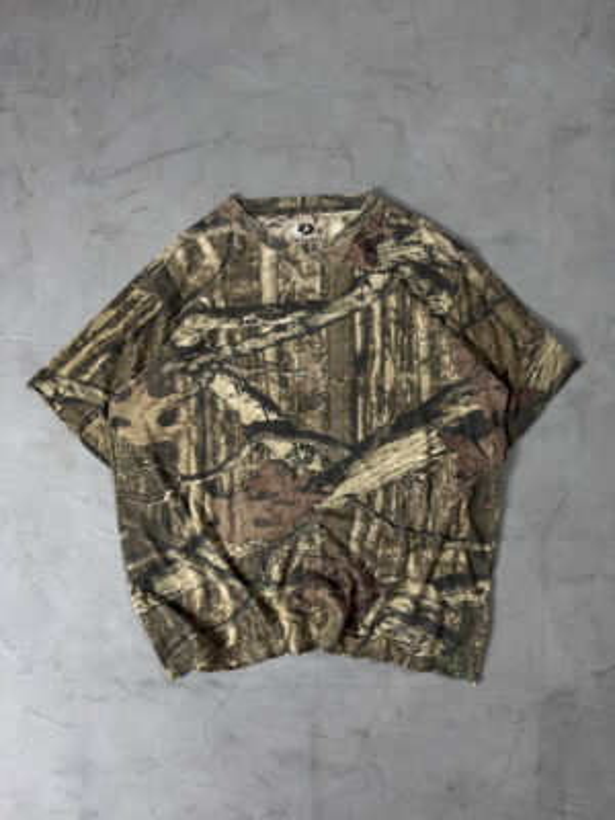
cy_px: 410
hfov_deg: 56.8
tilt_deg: -87.8
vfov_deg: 71.6
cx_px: 308
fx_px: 569
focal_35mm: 24
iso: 160
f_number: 1.78
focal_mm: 6.76
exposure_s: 1/60
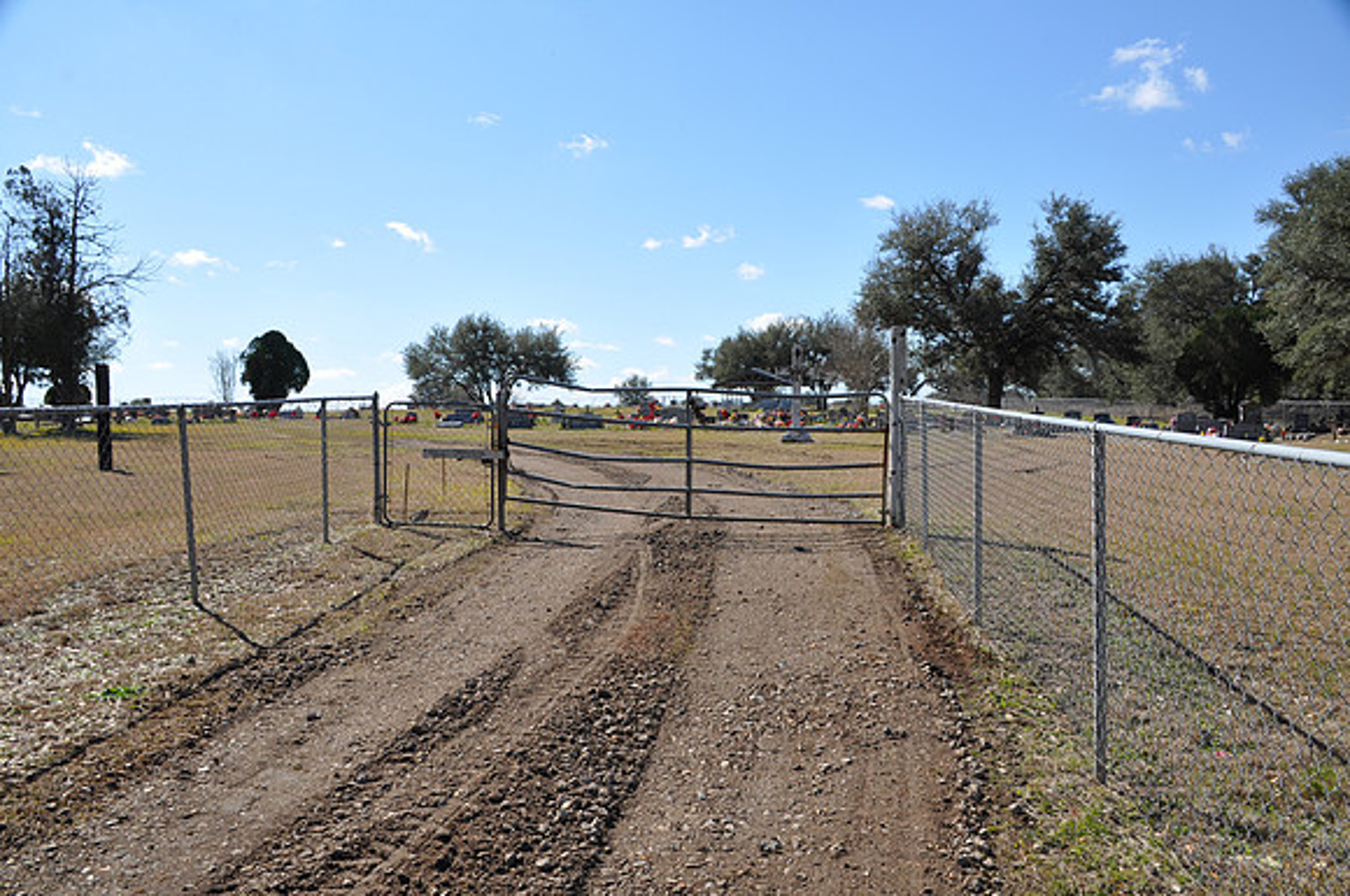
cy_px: 448
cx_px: 675
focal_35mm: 33
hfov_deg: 57.3
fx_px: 1236
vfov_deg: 39.9
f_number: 13
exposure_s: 1/160
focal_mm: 22
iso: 200
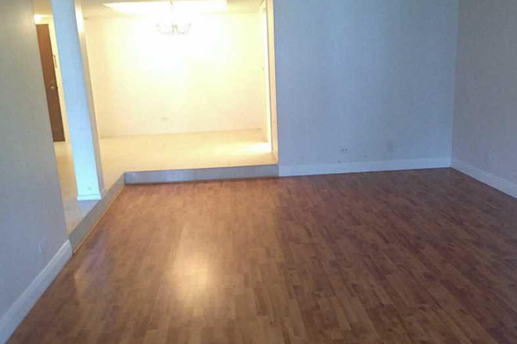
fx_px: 503
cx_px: 258
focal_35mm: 35
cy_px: 170
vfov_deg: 37.8
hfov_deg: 54.4
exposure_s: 1/20
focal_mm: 4.12
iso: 250
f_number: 2.4
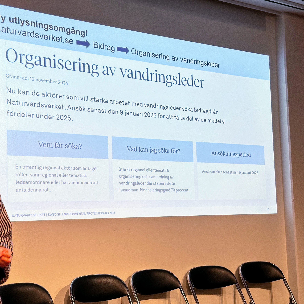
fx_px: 646
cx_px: 90
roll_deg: +2.1
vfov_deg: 26.5
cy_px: 171
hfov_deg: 26.3
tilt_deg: +4.7
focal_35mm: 65
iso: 64
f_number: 1.78
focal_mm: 6.86
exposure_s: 1/100
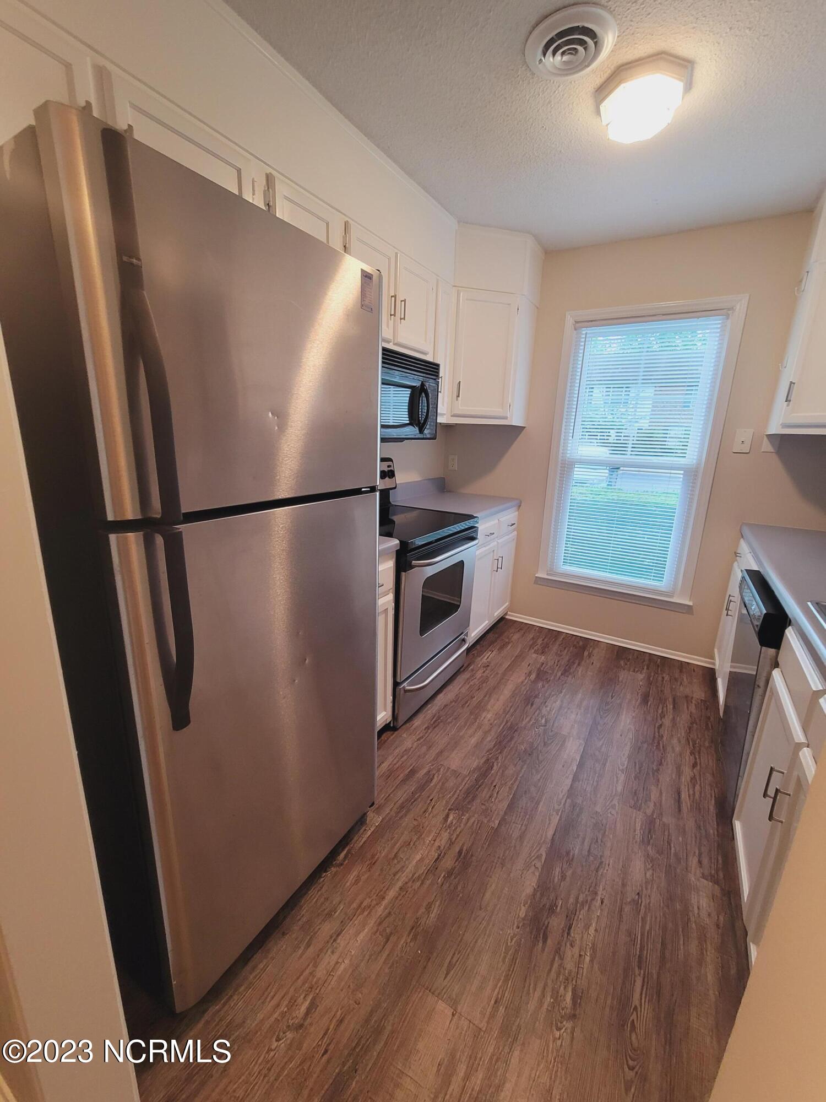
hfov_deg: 89.9
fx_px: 414
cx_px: 413
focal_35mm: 13
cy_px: 551
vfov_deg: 106.2
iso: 200
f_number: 2.2
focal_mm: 2.2
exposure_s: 1/60
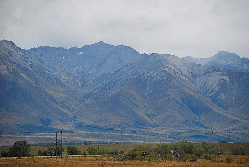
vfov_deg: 6.8
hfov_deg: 10.1
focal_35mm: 202
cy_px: 84
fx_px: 1403
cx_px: 124
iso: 400
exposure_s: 1/2500
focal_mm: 135
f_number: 6.3
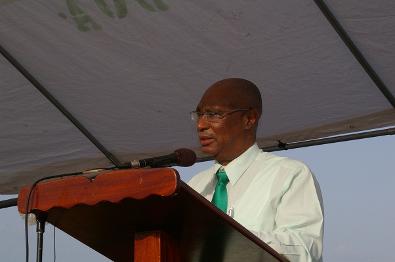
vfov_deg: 16.5
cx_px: 198
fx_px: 904
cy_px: 131
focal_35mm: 82
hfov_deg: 24.6
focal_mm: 55
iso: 400
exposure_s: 1/180
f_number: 19
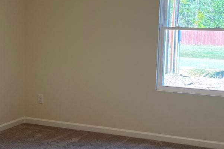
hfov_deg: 31.0
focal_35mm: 65
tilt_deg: -6.8
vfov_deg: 20.9
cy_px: 71
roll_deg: -1.7
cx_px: 113
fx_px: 404
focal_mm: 5.1
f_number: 1.6
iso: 125
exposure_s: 1/120
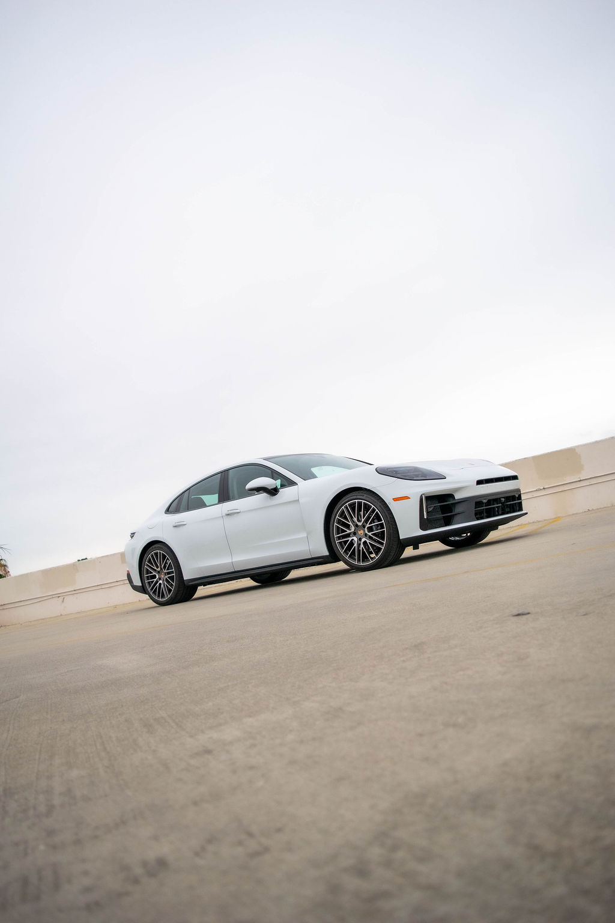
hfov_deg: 47.9
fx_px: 692
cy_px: 462
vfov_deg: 67.4
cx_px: 308
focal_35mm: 27
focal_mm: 18
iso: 400
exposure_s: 1/1000
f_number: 4
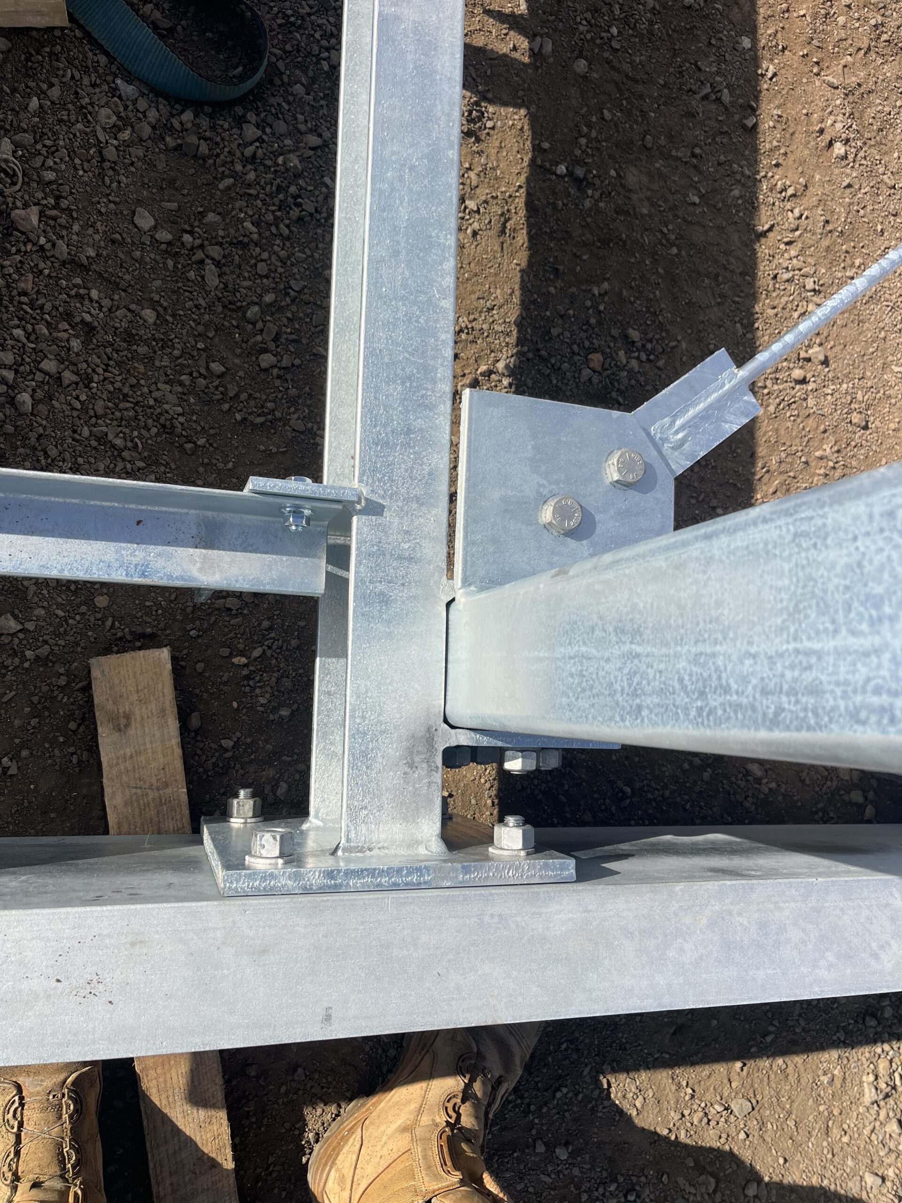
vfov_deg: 67.3
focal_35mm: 26
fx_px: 903
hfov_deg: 53.1
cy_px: 602
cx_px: 451
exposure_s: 1/4149
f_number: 1.6
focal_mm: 5.1
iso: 50
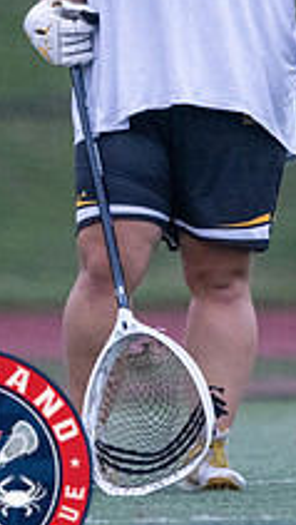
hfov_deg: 0.7
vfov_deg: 1.2
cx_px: 152
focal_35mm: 1730
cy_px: 58
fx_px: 24091
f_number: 2.8
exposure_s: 1/1000
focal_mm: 400
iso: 5000
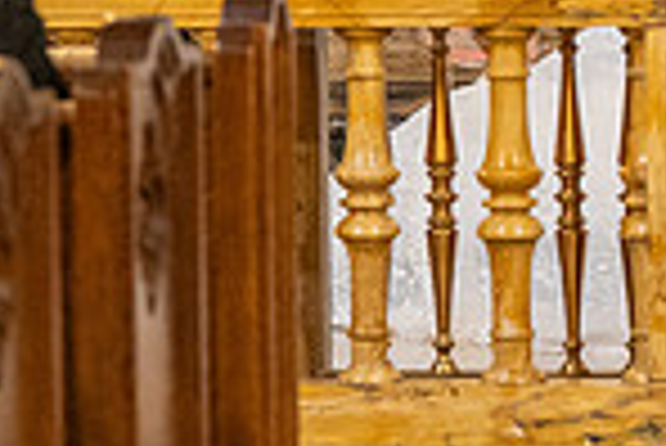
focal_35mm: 472
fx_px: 8740
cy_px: -244
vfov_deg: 2.9
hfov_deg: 4.3
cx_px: 1141
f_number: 2.8
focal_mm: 105
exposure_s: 1/160
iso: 2000
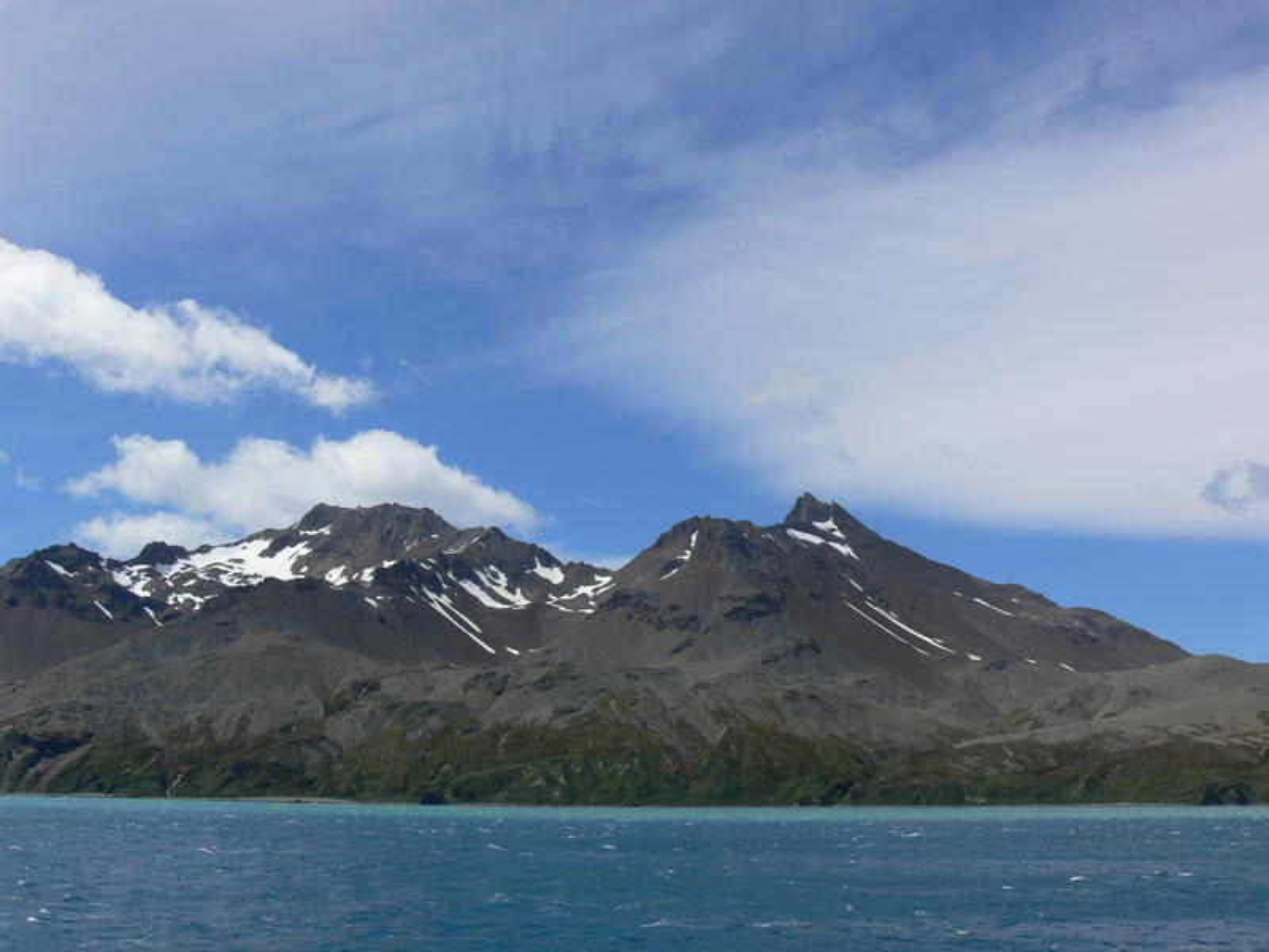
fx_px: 1356
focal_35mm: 37
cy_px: 476
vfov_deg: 38.7
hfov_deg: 50.1
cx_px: 634
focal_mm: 7.9
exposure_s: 1/400
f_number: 6.3
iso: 80
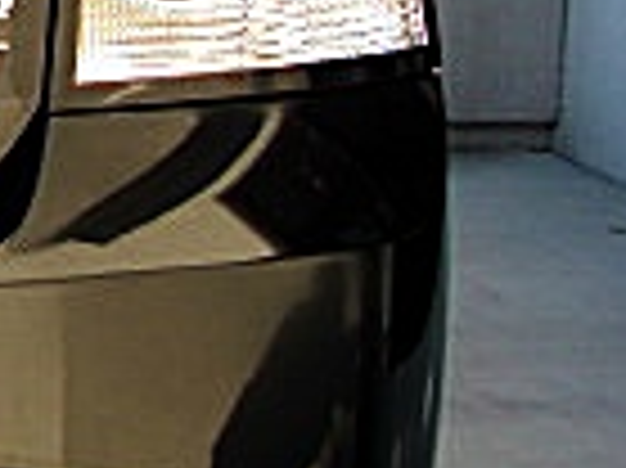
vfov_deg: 8.8
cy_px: -90
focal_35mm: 166
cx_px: -797
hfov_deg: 10.5
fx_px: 2999
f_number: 2.8
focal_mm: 6.3
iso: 50
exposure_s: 1/125
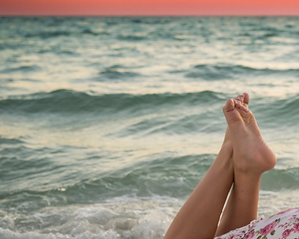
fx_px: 929
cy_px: 165
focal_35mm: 105
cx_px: 401
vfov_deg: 14.6
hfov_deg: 17.1
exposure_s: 1/320
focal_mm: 40
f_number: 4.5
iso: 640
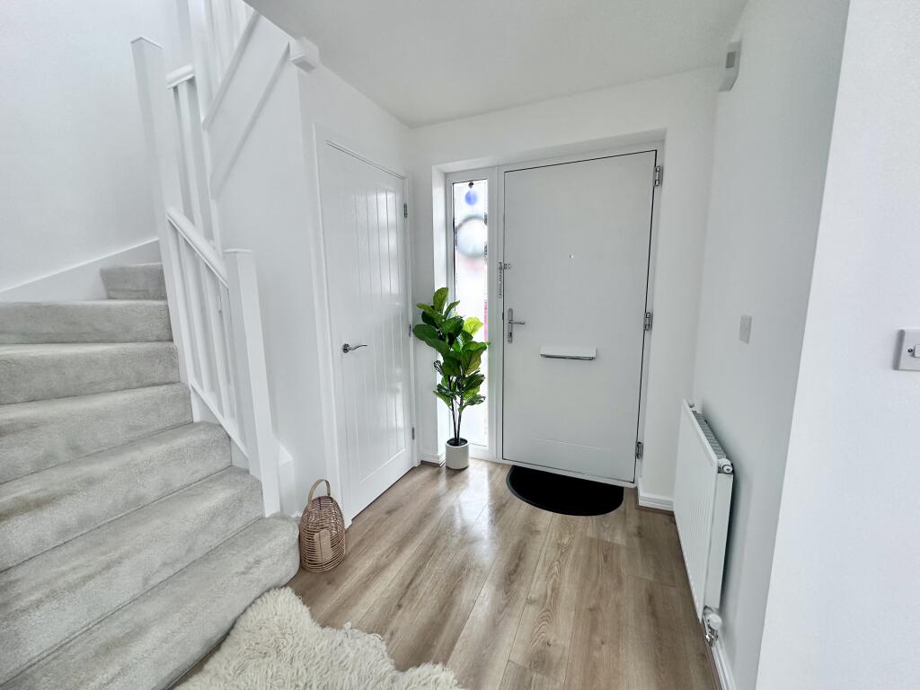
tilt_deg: -9.0
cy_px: 345
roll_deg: +0.5
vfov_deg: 85.7
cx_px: 460
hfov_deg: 102.1
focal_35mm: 14
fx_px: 372
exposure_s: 1/99
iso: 160
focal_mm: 2.22
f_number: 2.2
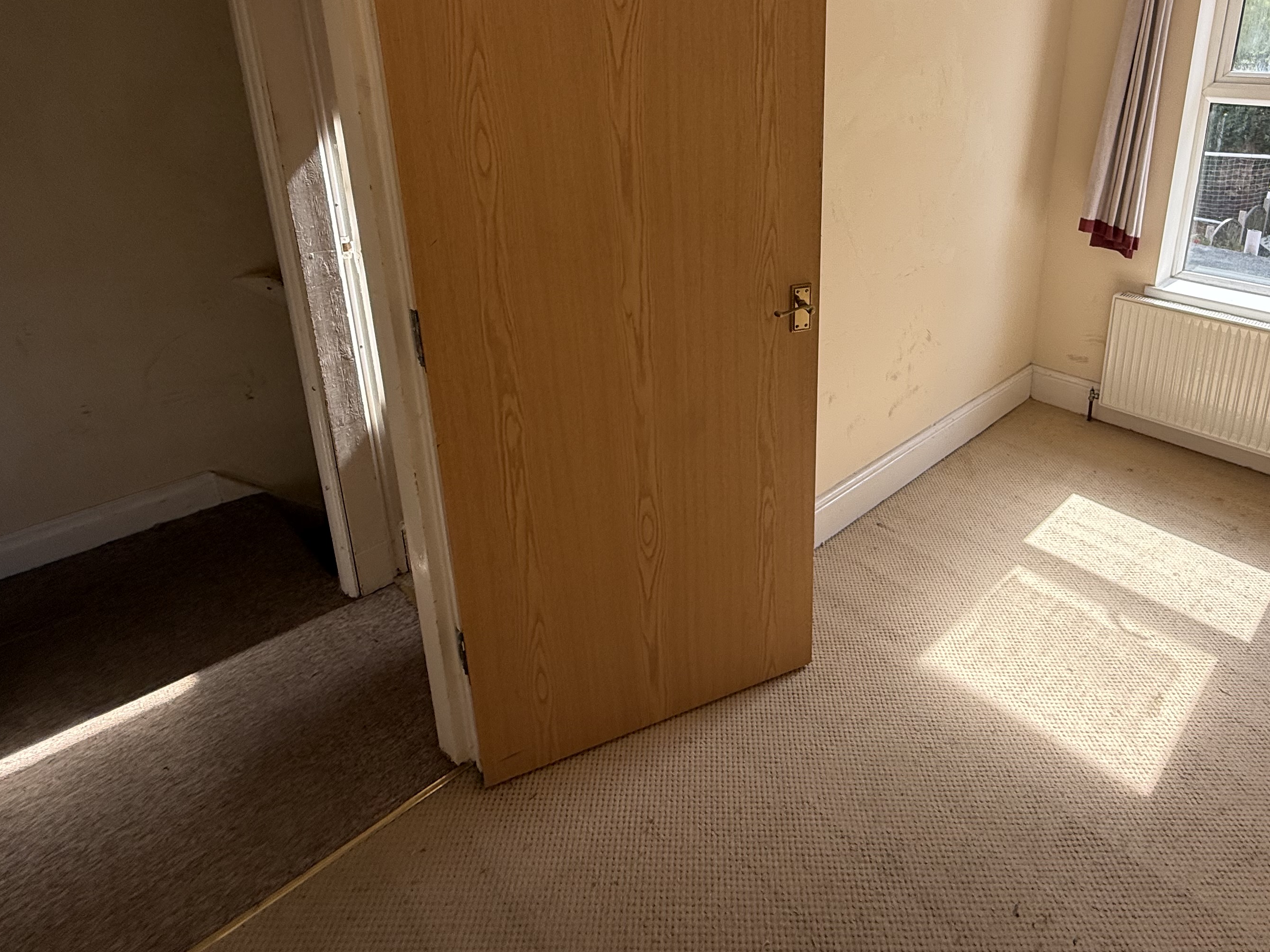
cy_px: 287
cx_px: 855
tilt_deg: -16.9
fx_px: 770
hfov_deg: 76.3
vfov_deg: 61.2
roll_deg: -1.1
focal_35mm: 21
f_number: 2.2
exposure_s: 1/328
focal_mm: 2.22
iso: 64
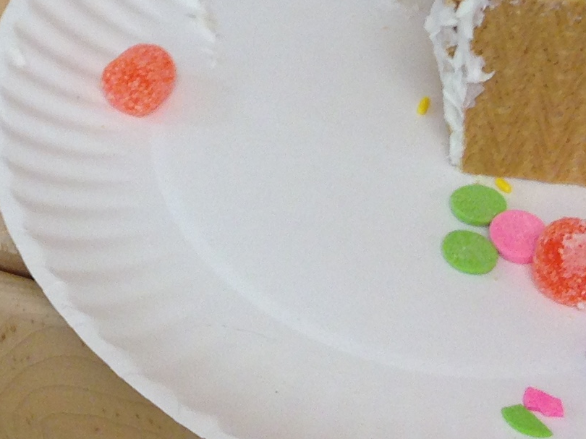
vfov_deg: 10.8
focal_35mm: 133
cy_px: -192
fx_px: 2251
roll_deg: +5.1
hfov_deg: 14.1
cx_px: -223
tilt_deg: -40.9
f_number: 2.4
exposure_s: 1/60
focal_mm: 4.12
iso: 64
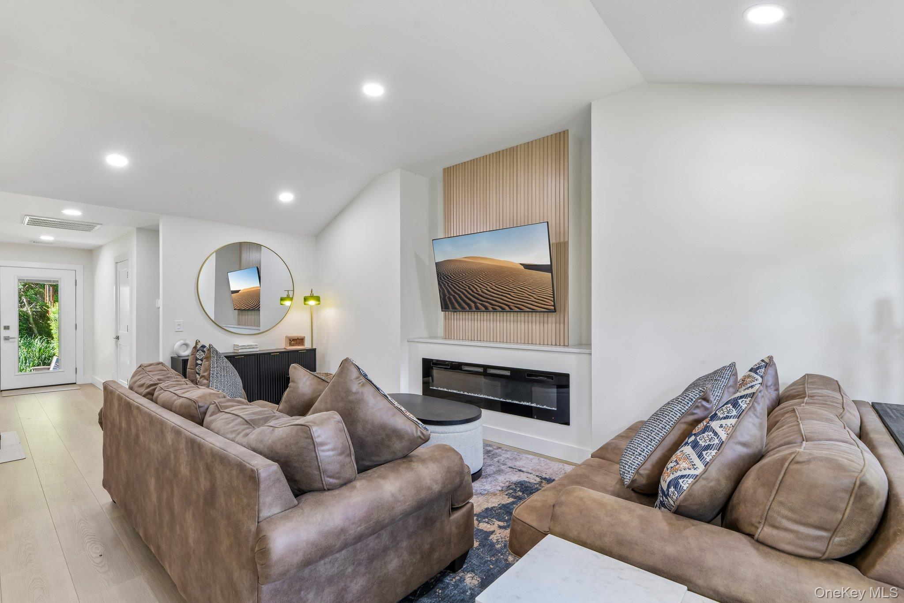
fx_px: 402
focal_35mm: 16
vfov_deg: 73.7
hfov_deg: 96.7
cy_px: 302
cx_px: 452
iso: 200
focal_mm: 16
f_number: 9
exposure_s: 1/4
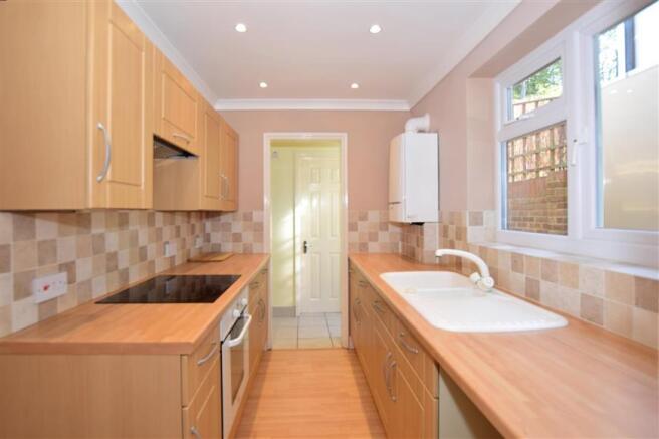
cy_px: 220
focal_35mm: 15
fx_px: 274
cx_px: 330
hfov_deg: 100.4
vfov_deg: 77.3
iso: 200
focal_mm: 10
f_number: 5
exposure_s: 1/50
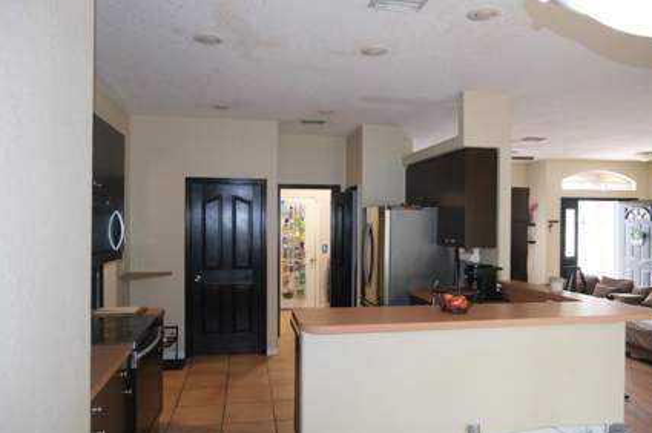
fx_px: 470
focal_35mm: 26
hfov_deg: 69.5
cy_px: 220
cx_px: 330
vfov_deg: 49.4
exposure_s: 1/100
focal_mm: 15
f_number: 3.5
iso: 1250
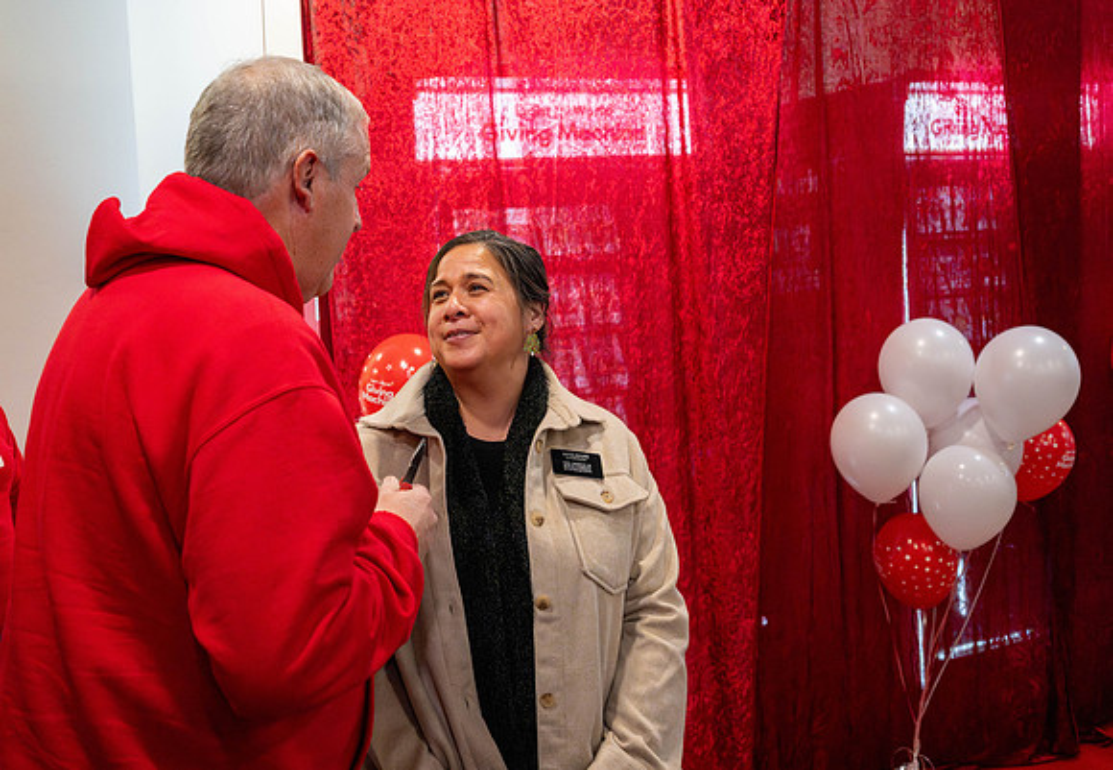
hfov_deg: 53.4
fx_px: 1099
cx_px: 454
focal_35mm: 35
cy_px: 330
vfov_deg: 38.5
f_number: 4
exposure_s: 1/400
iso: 8000
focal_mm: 30
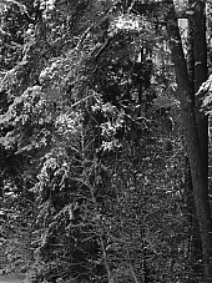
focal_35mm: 105
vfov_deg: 18.7
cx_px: 95
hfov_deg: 14.1
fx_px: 858
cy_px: 113
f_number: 8
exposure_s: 1/320
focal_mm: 12.2
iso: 100
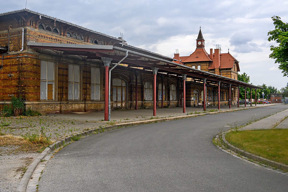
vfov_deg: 39.1
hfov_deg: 56.1
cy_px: 96
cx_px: 144
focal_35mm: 34
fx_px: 270
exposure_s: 1/250
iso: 200
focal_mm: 22.5
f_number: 8
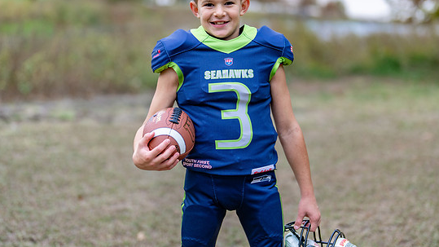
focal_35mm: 66
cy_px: 82
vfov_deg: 18.2
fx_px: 768
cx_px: 228
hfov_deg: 31.9
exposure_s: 1/500
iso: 100
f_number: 1.2
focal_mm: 50
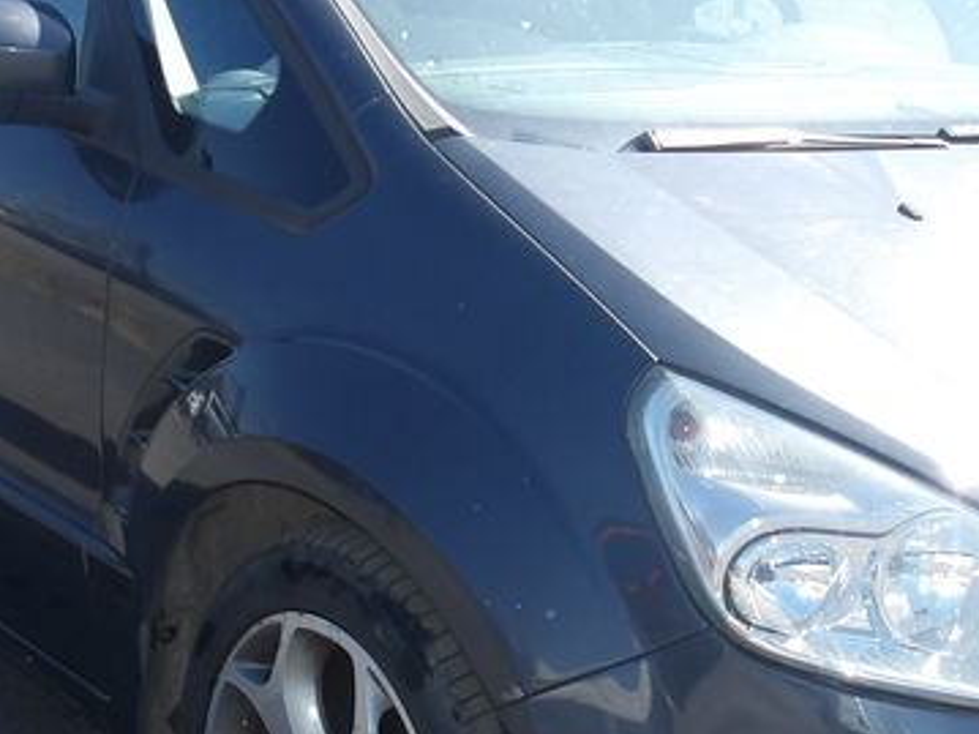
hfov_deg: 25.3
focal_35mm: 77
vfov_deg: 19.1
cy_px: 434
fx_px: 2177
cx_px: 521
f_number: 3
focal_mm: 4.9
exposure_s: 1/522
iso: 100
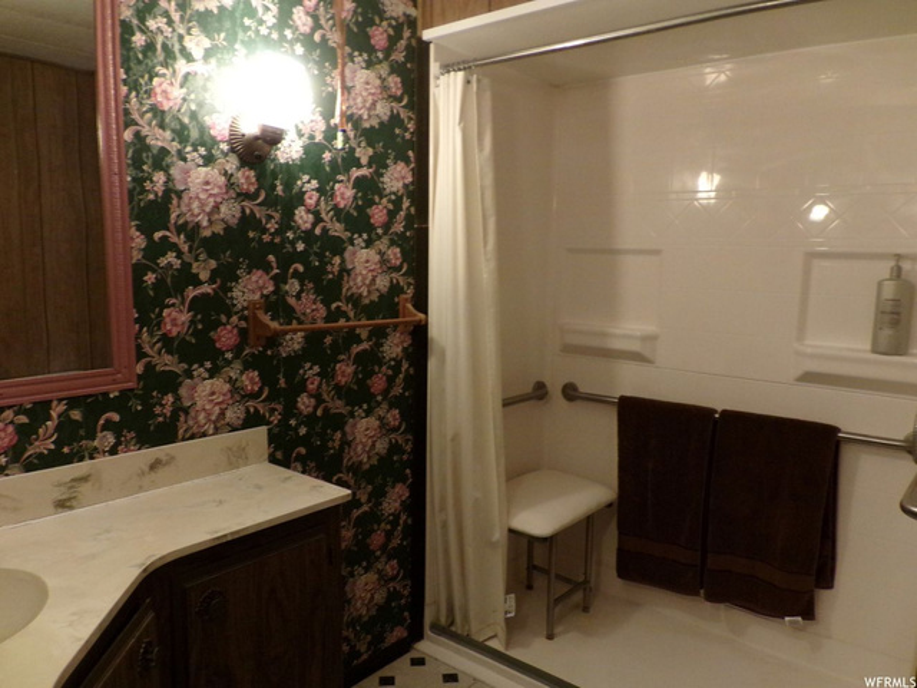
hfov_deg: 67.3
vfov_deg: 53.1
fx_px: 689
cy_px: 344
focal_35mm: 26
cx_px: 458
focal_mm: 4.7
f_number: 3.2
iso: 272
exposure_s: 1/17
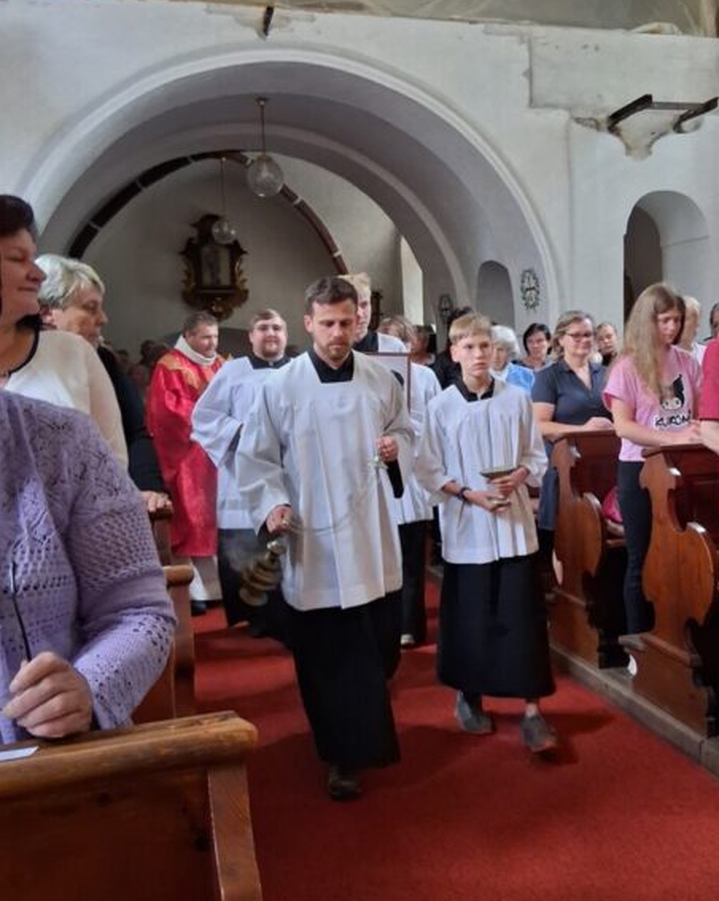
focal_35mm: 35
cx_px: 451
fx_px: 932
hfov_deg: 41.9
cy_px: 409
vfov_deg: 51.5
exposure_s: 1/50
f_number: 1.8
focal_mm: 3.98
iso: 500
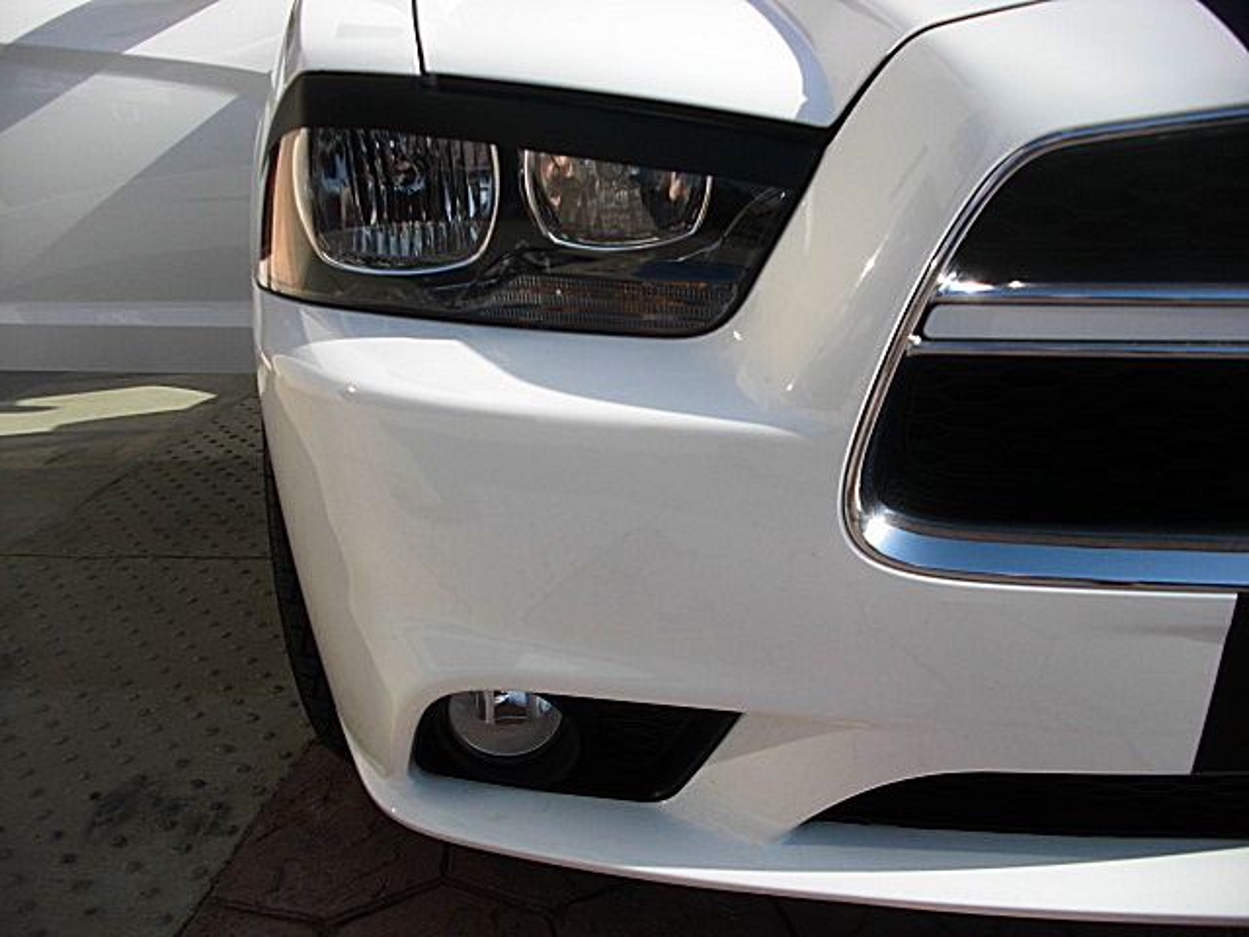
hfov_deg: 51.4
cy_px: 468
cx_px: 624
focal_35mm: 36
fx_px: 1299
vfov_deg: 39.7
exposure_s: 1/800
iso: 50
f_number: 2.8
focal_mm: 6.3
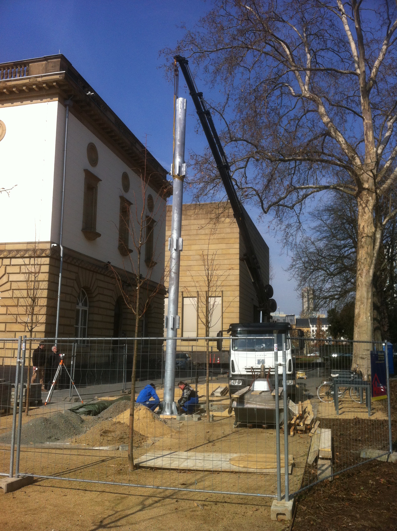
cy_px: 266
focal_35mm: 35
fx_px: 537
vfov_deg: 52.7
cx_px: 198
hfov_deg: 40.6
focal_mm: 3.85
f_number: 2.8
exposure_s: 1/1371
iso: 80
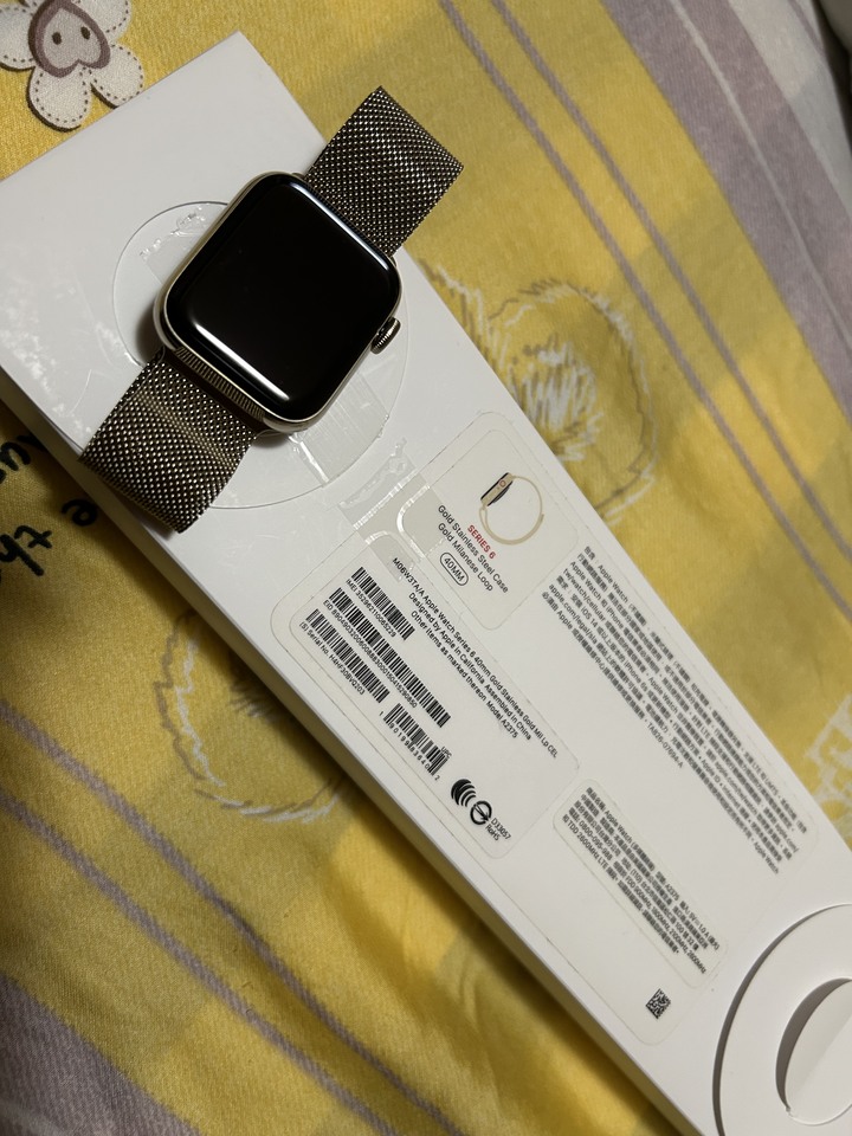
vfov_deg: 67.3
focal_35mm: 26
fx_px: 853
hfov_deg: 53.1
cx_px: 426
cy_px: 568
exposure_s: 1/60
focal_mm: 5.7
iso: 200
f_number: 1.5
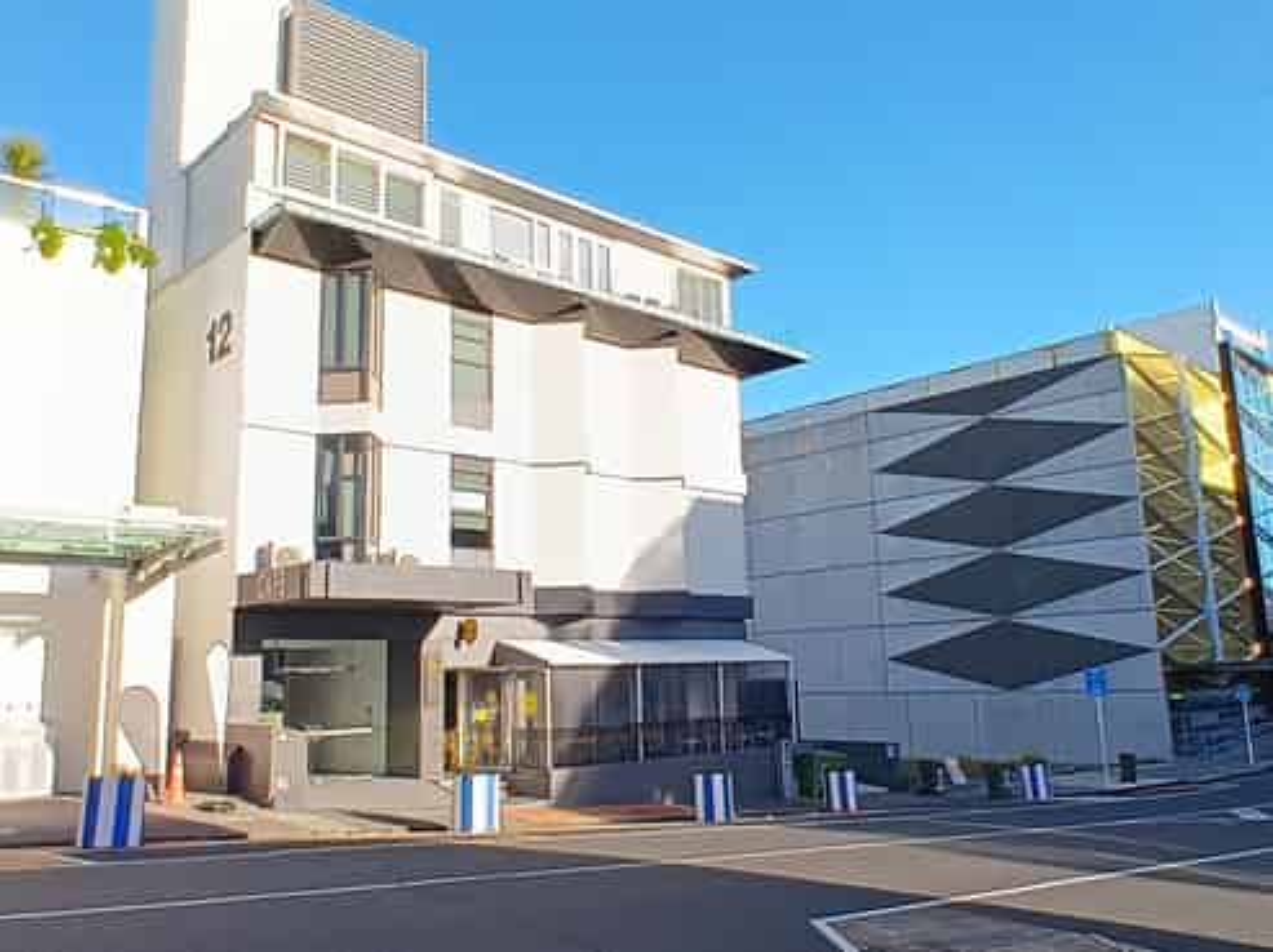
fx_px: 808
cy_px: 476
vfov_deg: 61.0
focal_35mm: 22
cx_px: 636
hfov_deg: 76.4
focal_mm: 1.43
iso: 50
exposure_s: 1/500
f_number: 2.2
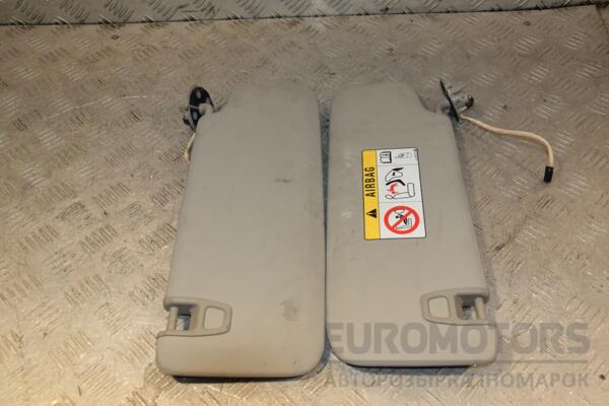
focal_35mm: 38
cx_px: 304
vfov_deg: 35.5
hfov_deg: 51.3
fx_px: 634
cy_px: 203
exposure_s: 1/200
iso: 800
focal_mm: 25
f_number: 7.1
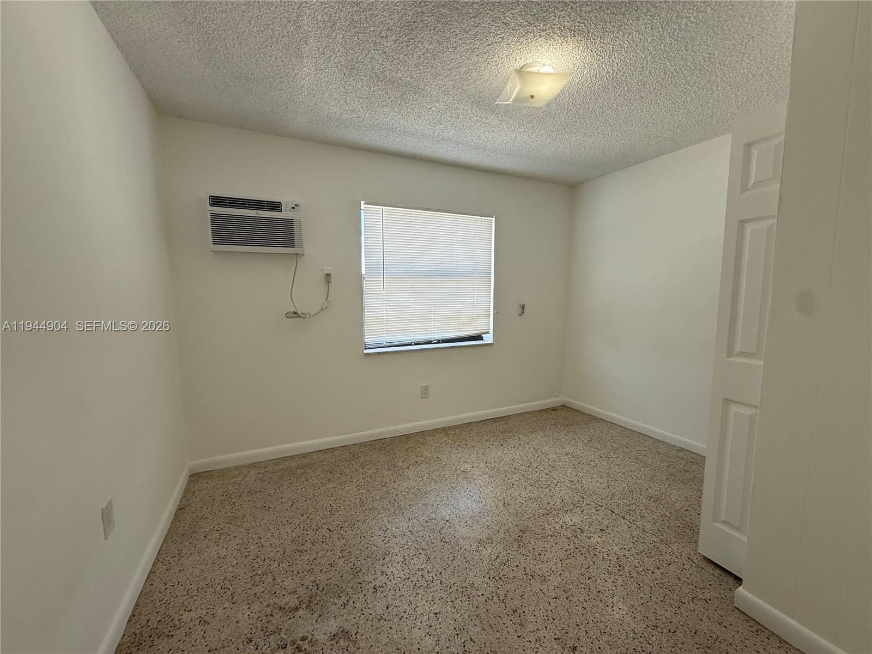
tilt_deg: -4.9
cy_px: 327
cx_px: 436
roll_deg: -0.8
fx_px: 353
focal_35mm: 14
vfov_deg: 85.7
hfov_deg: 102.1
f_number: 2.2
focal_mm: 2.22
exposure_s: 1/120
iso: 64
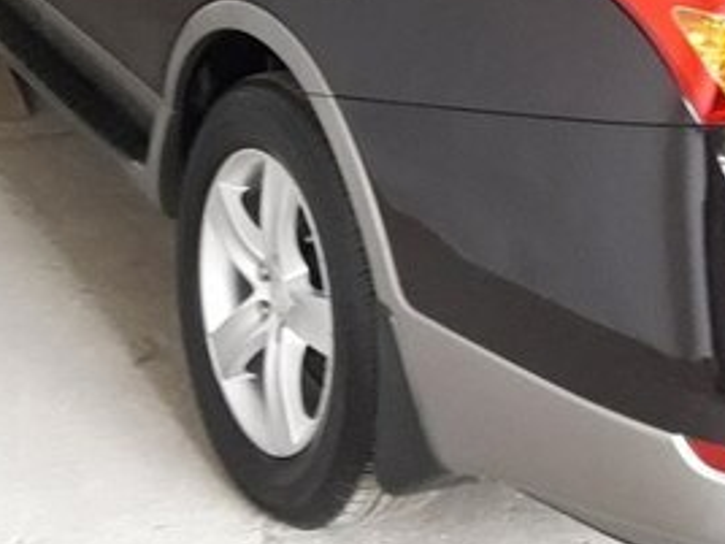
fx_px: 1445
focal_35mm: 69
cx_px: 360
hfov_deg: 28.2
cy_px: -64
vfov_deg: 20.3
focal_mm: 3.7
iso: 400
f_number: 1.9
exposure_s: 1/17
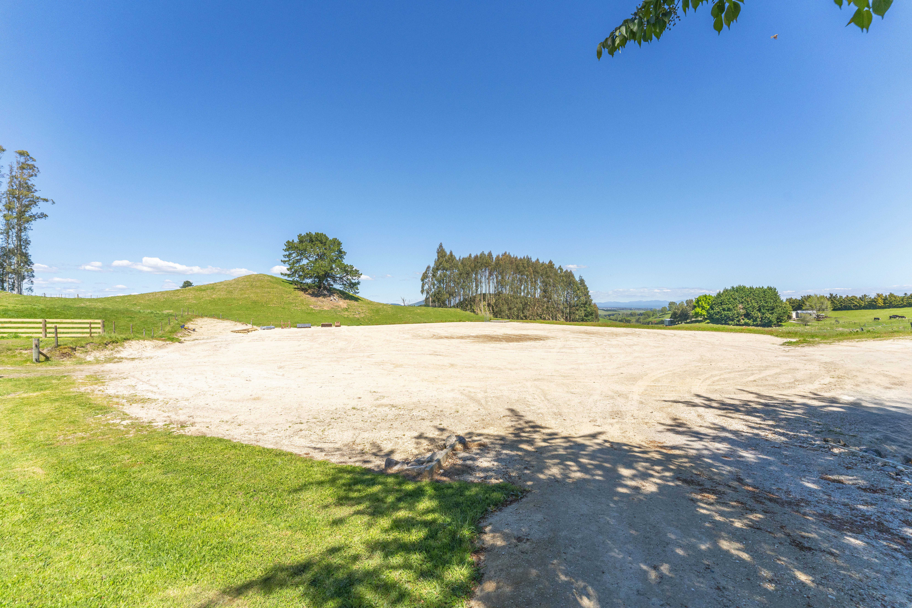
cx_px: 456
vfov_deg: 77.7
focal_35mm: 15
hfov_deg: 100.8
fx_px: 377
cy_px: 304
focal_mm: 14.9
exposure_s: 1/2500
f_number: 8
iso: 640
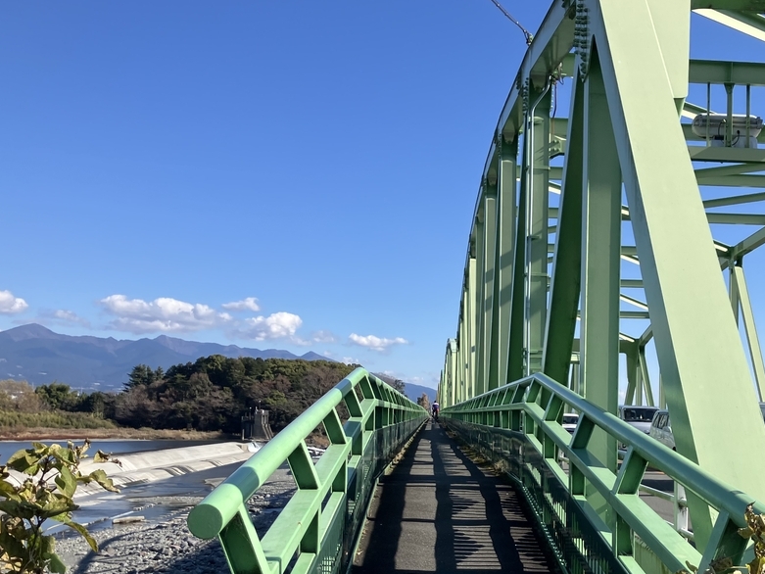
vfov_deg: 33.2
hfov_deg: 43.2
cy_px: 402
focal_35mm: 43
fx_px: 950
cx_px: 509
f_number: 1.8
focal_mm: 3.99
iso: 32
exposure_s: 1/1675
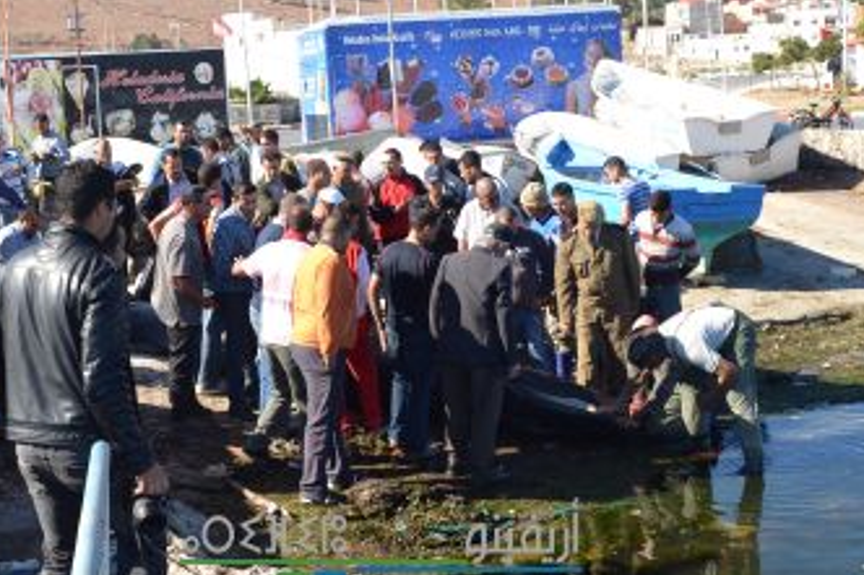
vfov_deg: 25.9
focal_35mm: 52
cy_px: 219
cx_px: 388
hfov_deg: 38.2
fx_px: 1247
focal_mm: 18
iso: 100
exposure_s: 1/200
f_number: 8
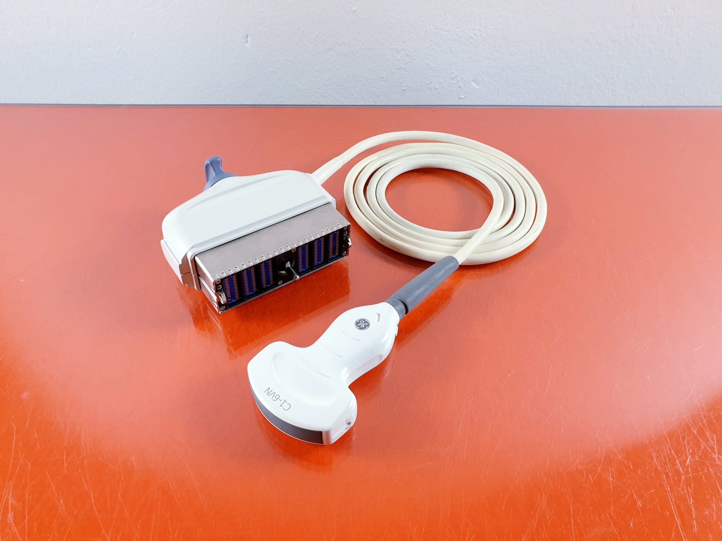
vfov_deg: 53.1
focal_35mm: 26
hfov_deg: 67.3
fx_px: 542
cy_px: 270
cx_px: 361
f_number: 2.4
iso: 80
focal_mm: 4.3
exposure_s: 1/50
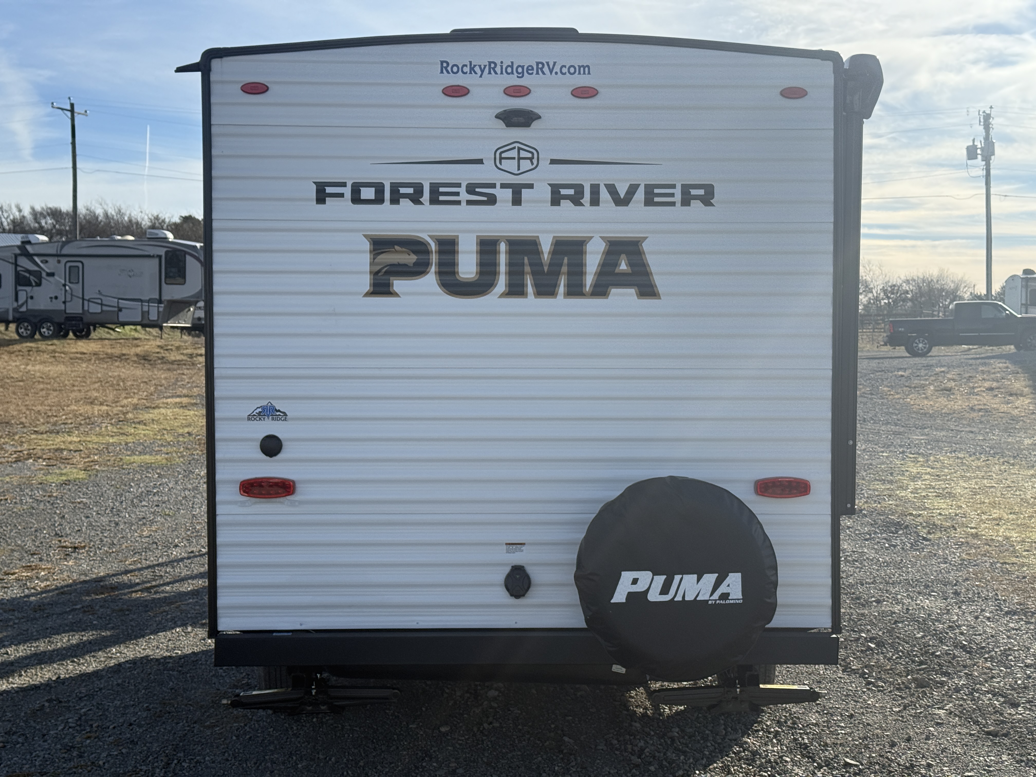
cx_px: 518
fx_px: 1437
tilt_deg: -1.3
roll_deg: +0.3
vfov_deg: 30.3
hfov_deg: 39.7
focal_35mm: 48
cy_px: 388
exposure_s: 1/7143
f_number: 1.78
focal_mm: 6.76
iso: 80
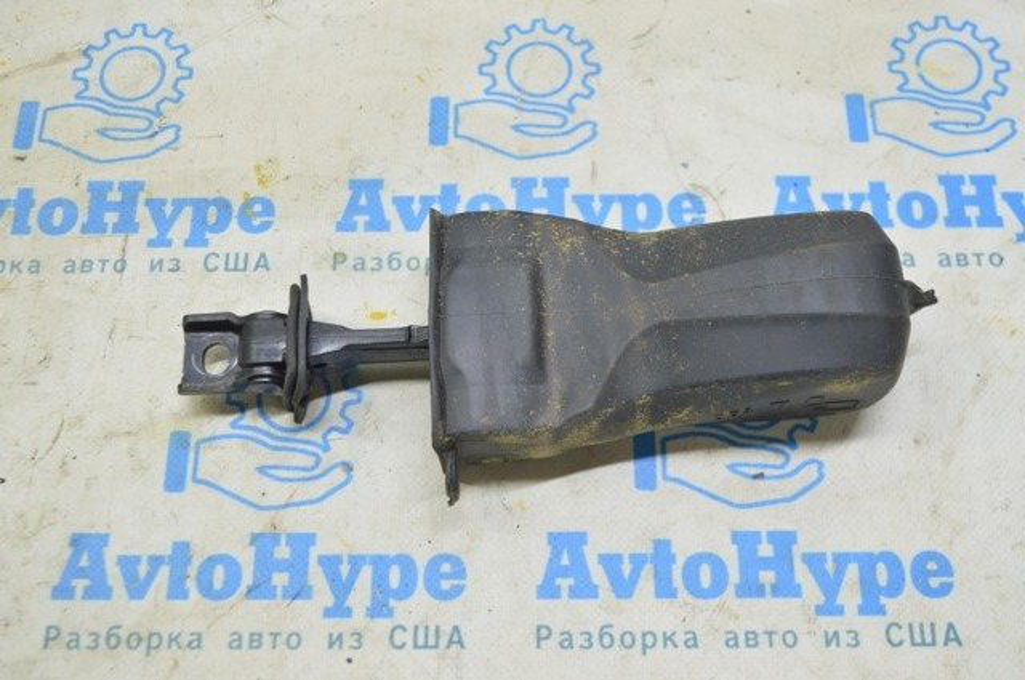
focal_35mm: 39
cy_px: 340
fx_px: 1109
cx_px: 512
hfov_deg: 49.6
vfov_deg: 34.1
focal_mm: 26
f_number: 5.6
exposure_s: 1/20
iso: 400
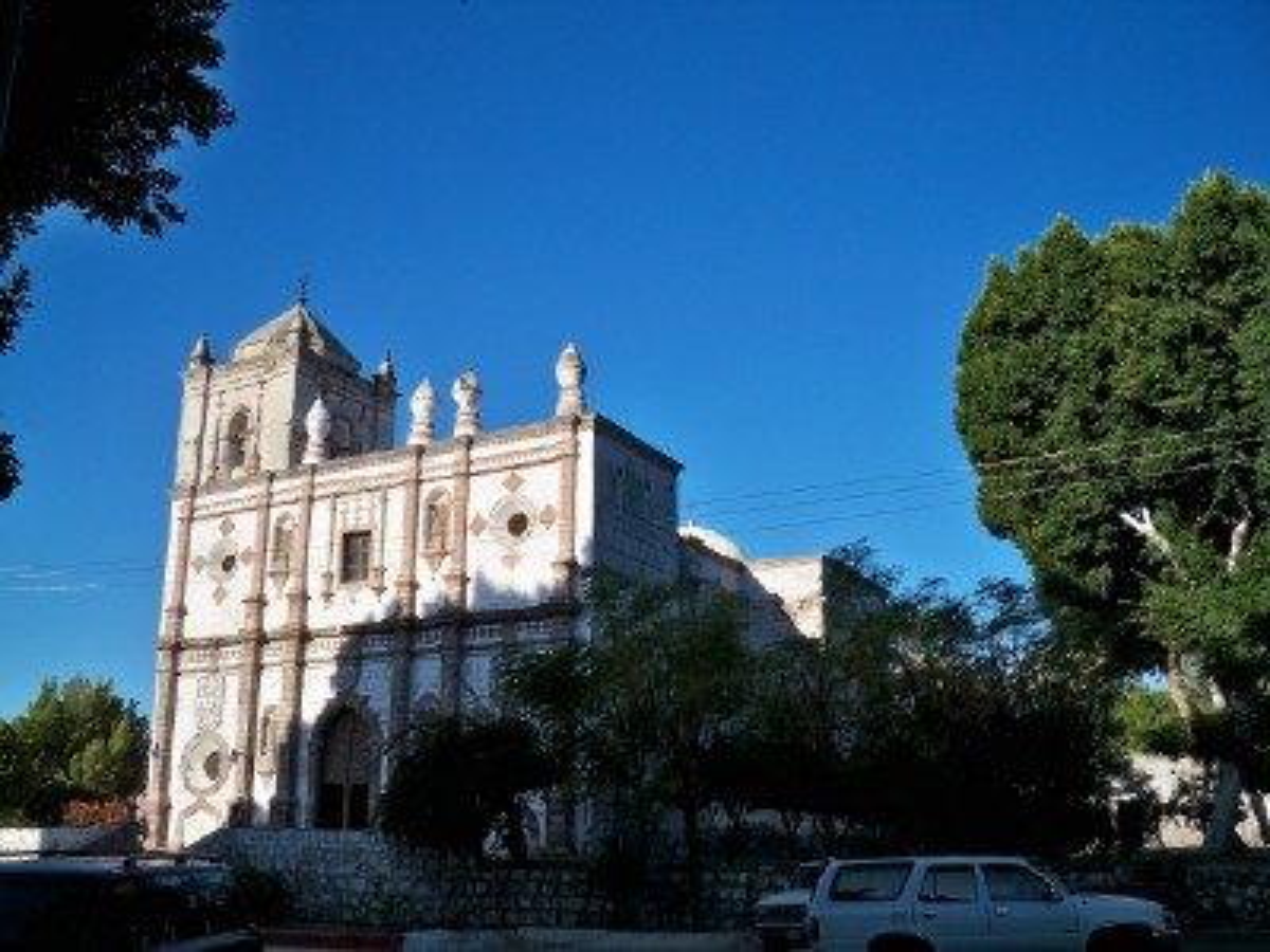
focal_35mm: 35
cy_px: 476
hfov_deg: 52.6
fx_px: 1284
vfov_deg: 40.7
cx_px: 635
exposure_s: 1/400
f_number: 4.7
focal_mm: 6.3
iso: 64
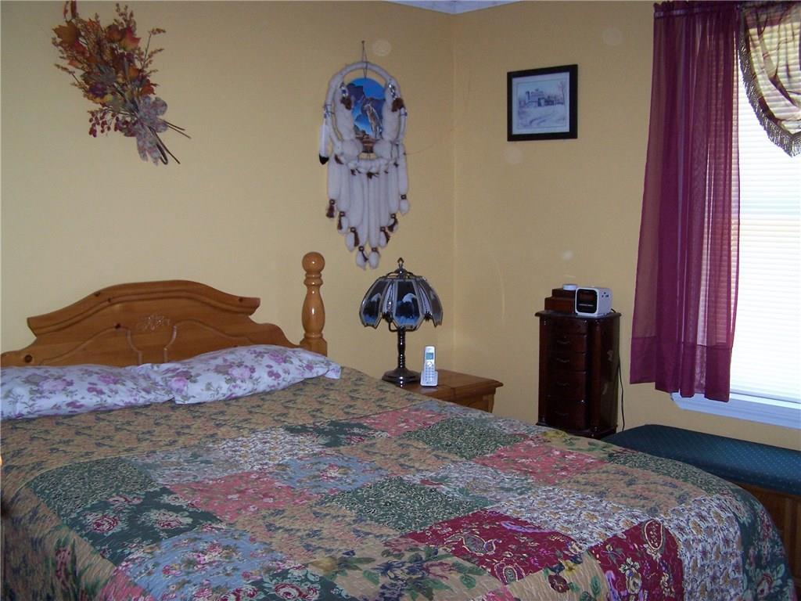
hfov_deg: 49.0
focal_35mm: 38
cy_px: 300
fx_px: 879
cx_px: 400
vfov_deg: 37.7
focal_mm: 6.3
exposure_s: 1/60
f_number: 2.8
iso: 140
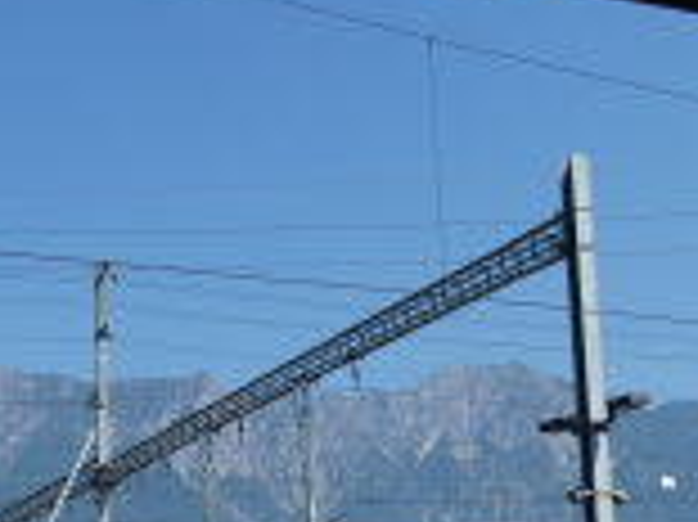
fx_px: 1330
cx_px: 83
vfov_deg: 21.3
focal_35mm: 66
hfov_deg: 28.4
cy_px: 544
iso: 80
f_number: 4
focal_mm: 4.3
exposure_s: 1/800
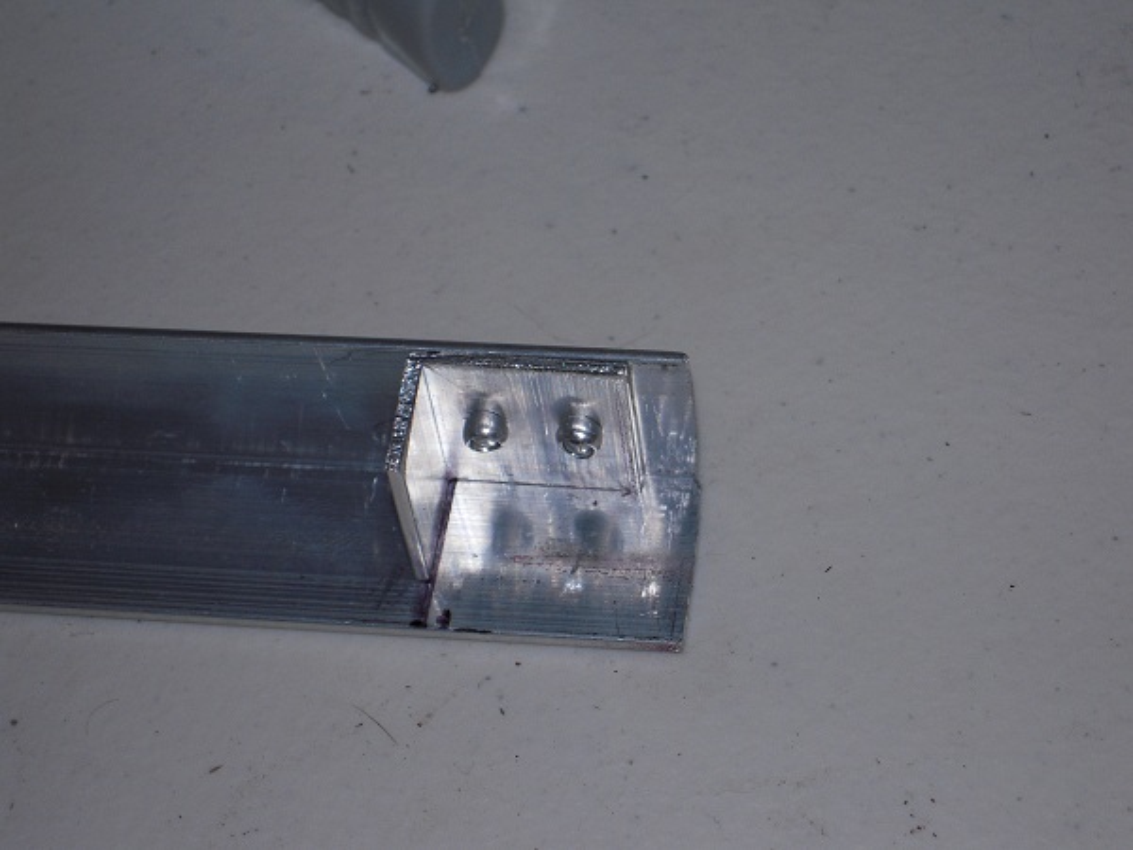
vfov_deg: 13.2
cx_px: 566
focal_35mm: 112
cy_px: 425
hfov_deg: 17.6
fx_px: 3666
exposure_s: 1/80
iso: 125
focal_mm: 20
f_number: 5.8
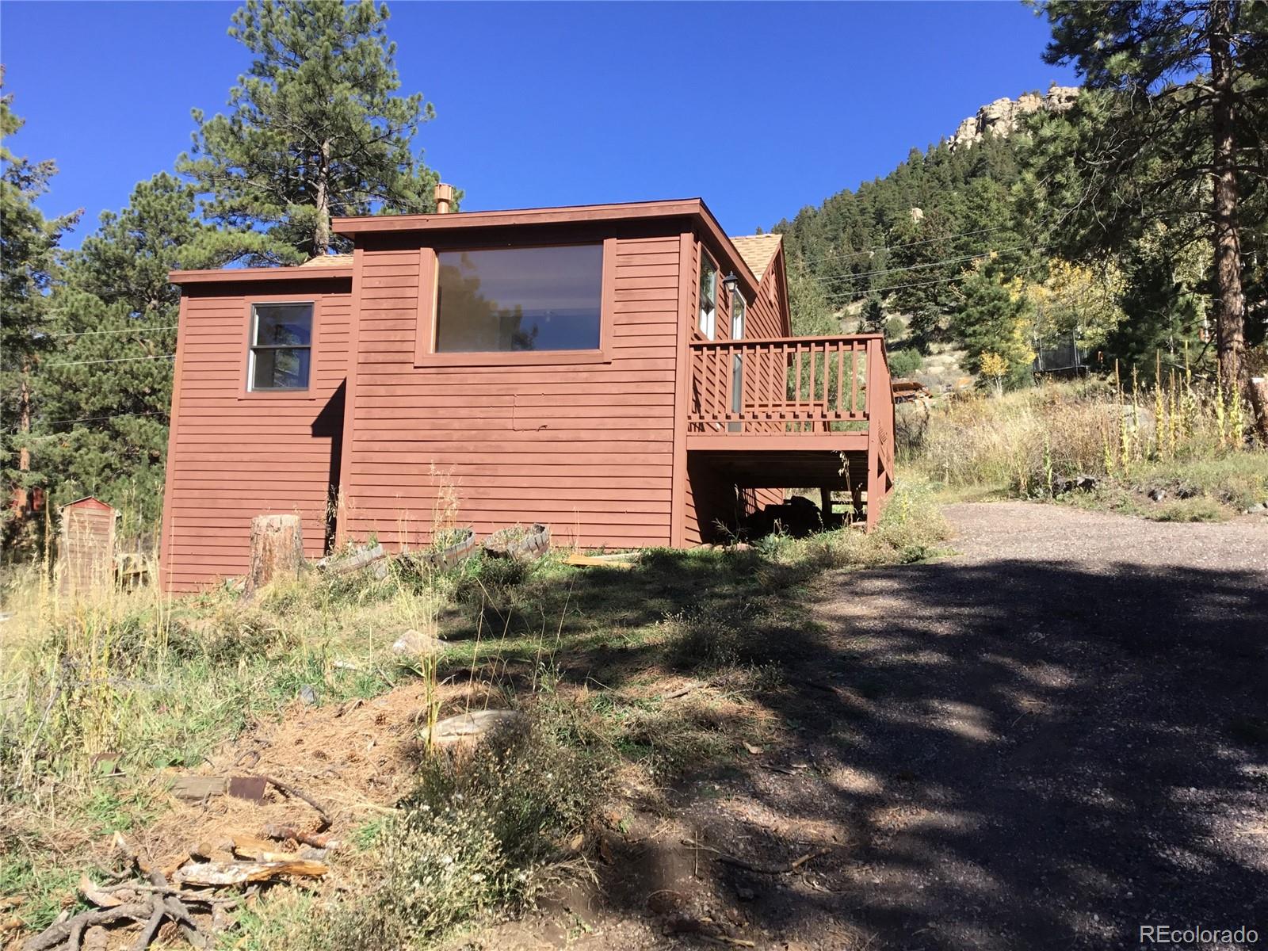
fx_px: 1136
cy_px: 476
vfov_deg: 45.4
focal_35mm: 31
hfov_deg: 58.4
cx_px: 634
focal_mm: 3.3
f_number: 2.4
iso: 25
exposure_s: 1/590
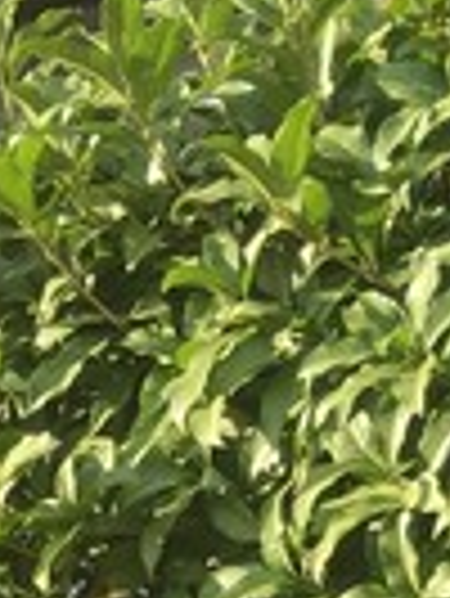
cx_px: -536
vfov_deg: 9.6
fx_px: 3011
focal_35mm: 174
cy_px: 1574
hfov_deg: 8.0
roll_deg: -2.0
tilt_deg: -8.3
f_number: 2.2
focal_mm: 4.15
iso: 25
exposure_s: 1/377
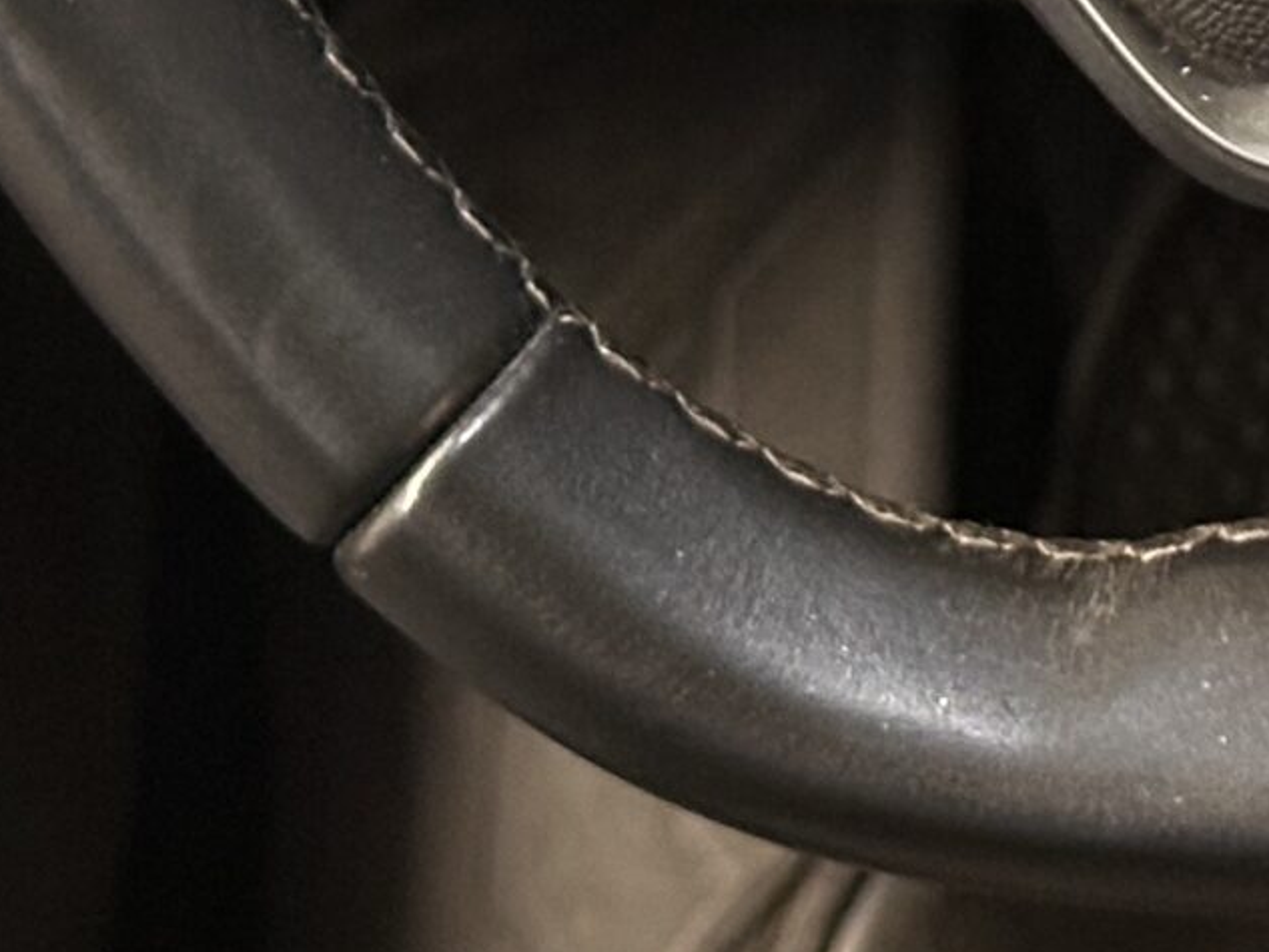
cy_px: -852
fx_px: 7113
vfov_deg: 7.4
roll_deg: +1.8
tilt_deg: -24.7
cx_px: 1590
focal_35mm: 194
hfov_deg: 10.0
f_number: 1.78
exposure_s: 1/25
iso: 500
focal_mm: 6.86
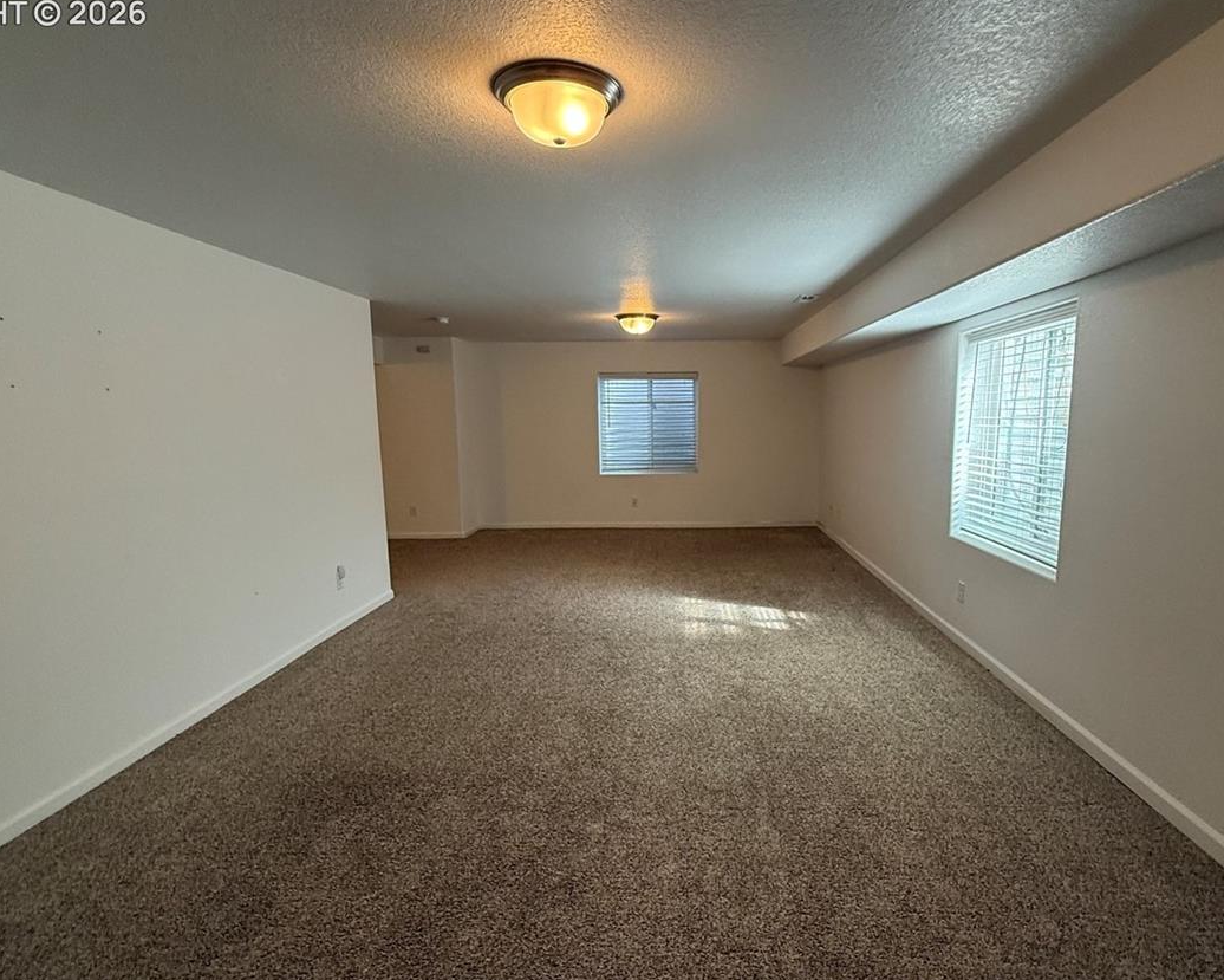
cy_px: 517
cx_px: 676
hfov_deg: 83.0
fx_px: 688
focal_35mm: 19
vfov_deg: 70.8
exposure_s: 1/120
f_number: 2.2
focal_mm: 2.22
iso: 160
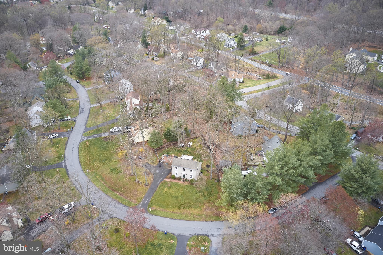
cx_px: 192
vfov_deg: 46.4
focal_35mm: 28
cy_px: 128
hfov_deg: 65.5
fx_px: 298
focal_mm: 10.26
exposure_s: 1/100
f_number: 4
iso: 100
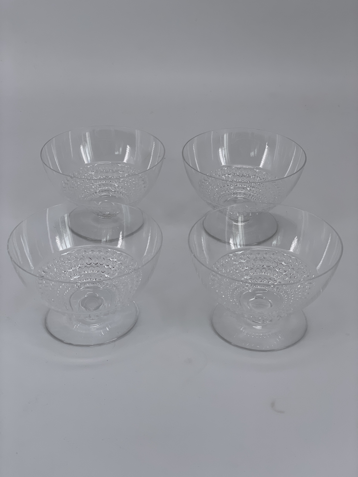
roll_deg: -0.2
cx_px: 179
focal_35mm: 52
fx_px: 717
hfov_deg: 28.0
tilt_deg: -30.5
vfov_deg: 36.8
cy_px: 238
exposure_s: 1/695
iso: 25
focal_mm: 6
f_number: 2
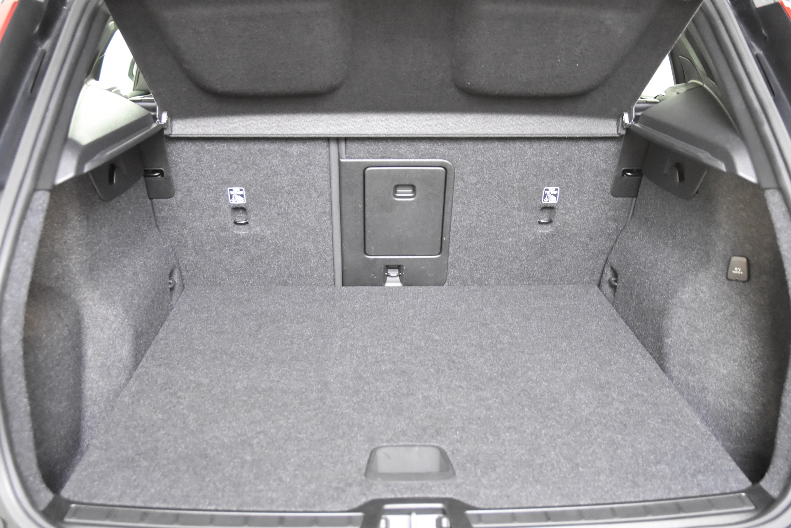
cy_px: 264
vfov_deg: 34.2
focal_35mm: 39
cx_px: 396
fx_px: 857
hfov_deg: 49.6
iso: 6400
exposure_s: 1/40
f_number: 3.2
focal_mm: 26
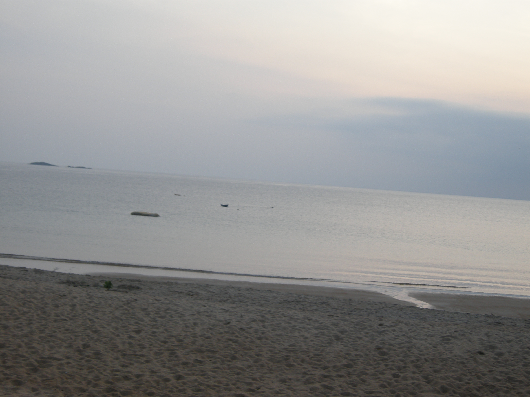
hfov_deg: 32.2
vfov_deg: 24.4
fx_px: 919
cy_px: 198
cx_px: 265
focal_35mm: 60
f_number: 3.9
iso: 64
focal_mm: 12.9
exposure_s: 1/88.6
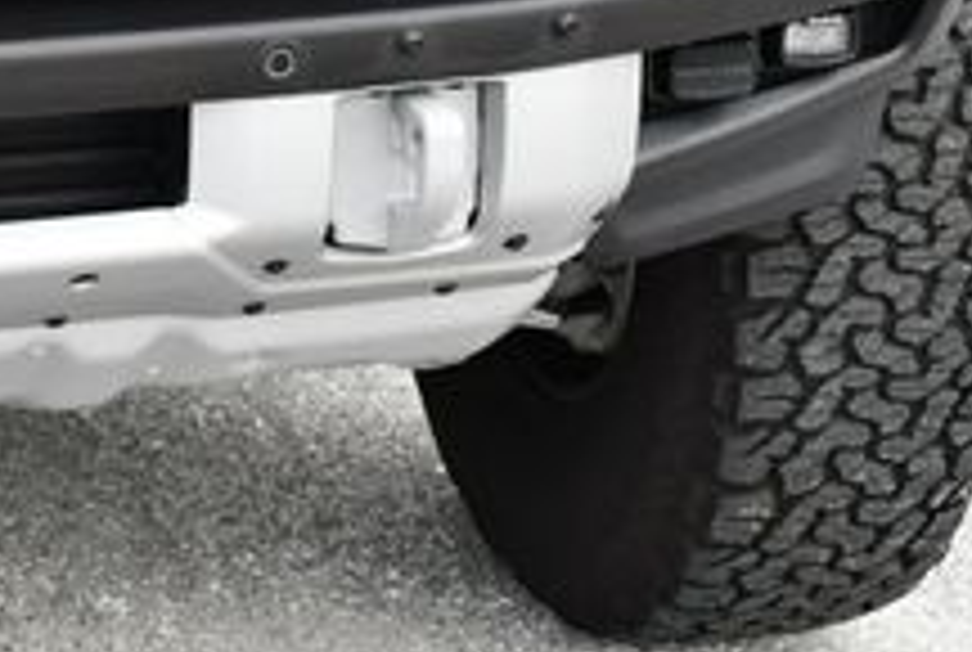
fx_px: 4167
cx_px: -369
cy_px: -148
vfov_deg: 8.8
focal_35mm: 154
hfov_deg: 12.8
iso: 360
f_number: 5.6
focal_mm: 26
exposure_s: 1/250
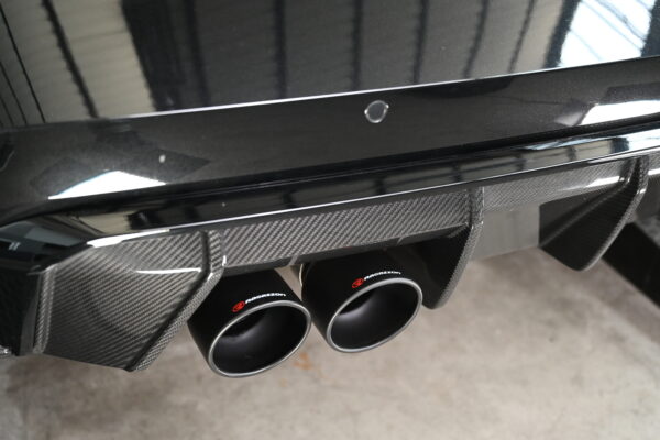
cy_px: 220
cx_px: 330
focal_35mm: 44
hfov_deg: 44.5
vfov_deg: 30.5
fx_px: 807
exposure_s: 1/100
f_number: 4
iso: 2000
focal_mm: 44
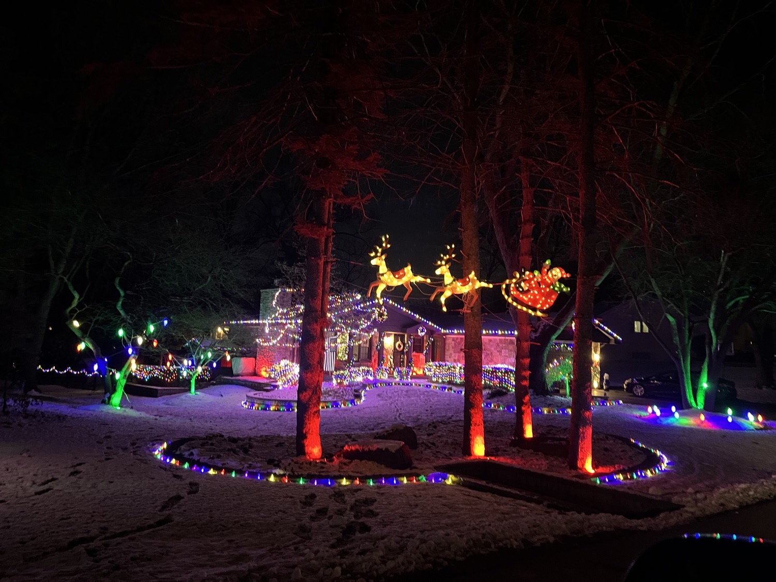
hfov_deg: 67.3
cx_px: 388
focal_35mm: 26
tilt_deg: +4.4
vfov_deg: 53.1
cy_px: 291
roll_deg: -1.7
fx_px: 583
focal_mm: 5.1
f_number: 1.6
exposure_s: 1/20
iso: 1000
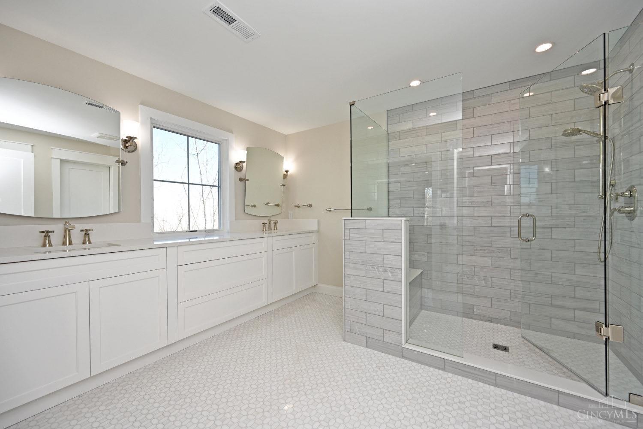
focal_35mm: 14
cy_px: 214
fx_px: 250
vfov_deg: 81.2
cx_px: 322
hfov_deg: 104.3
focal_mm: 14
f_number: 5.6
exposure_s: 1/100
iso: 200
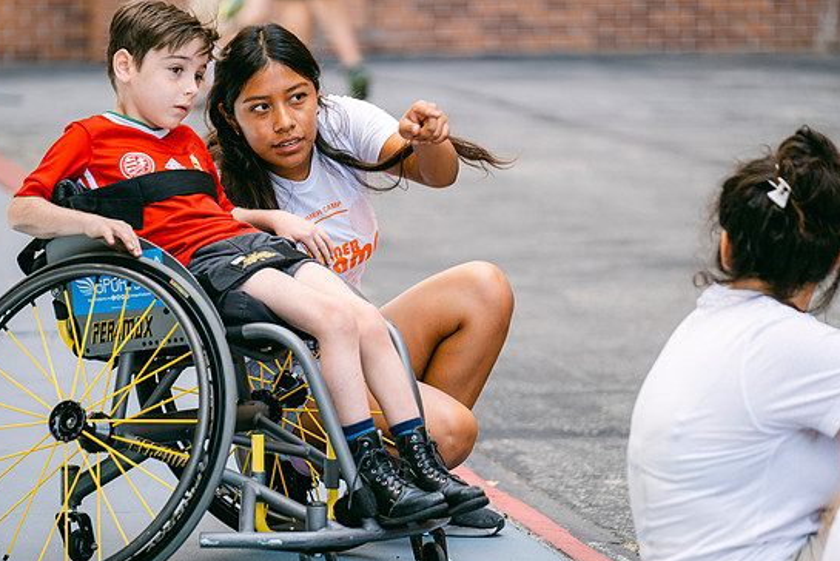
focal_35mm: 198
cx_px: 402
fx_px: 4622
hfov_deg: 10.4
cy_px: 284
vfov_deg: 6.9
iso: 160
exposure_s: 1/170
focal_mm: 124.3
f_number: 2.8
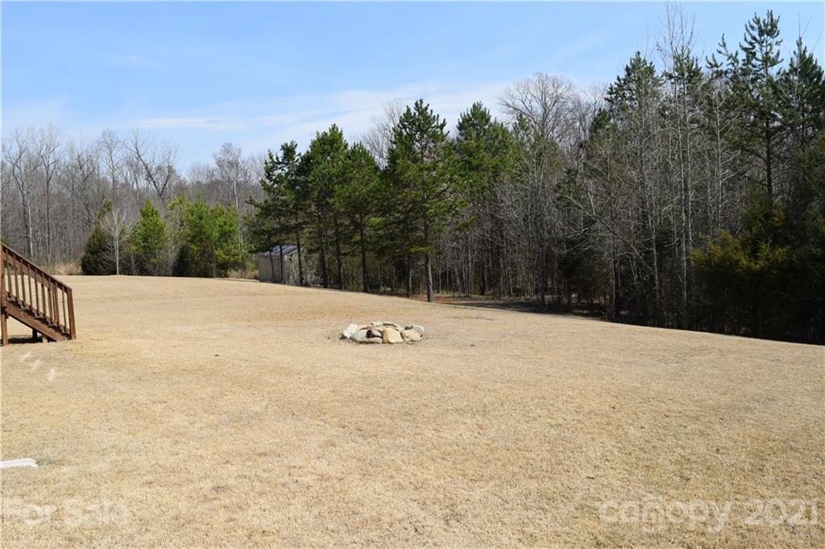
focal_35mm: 30
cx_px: 412
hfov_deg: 61.9
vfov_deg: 43.6
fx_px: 687
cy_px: 274
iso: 200
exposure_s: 1/400
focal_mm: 20
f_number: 10
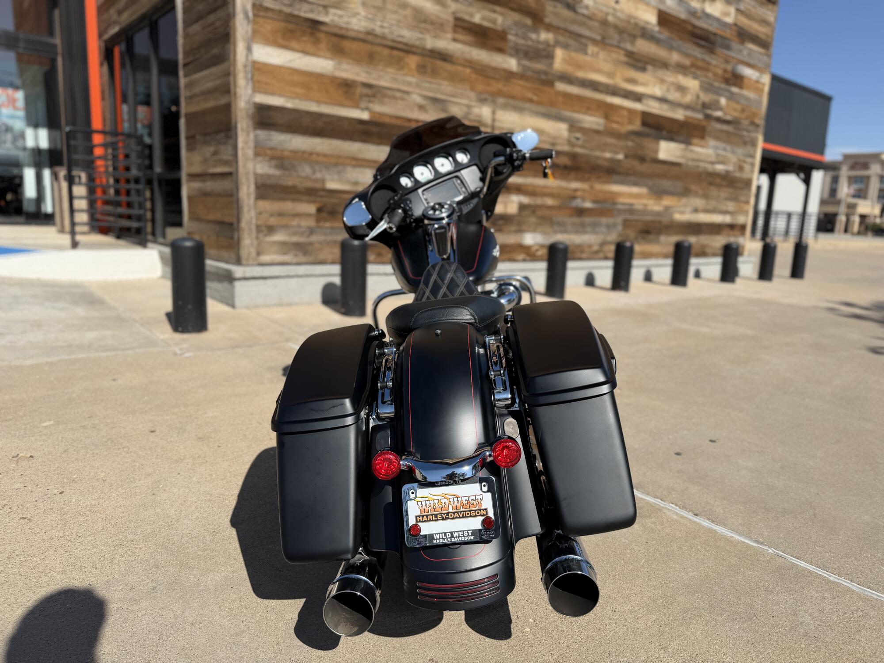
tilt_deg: -11.5
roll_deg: -1.0
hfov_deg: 71.6
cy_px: 332
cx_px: 442
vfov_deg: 56.8
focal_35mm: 24
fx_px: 613
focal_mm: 6.76
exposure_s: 1/5714
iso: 80
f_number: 1.78
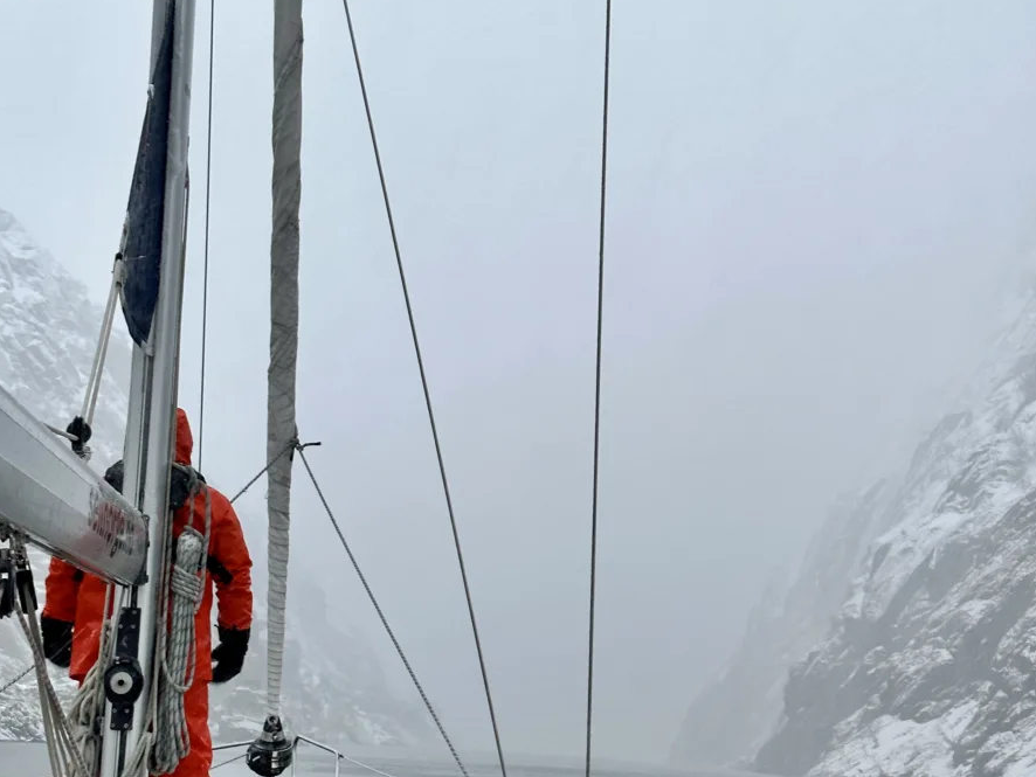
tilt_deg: +8.6
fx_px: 1946
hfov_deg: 29.8
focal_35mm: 65
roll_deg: -3.7
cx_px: 523
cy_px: 423
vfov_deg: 22.6
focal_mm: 6.86
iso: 50
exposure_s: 1/50
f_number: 1.78
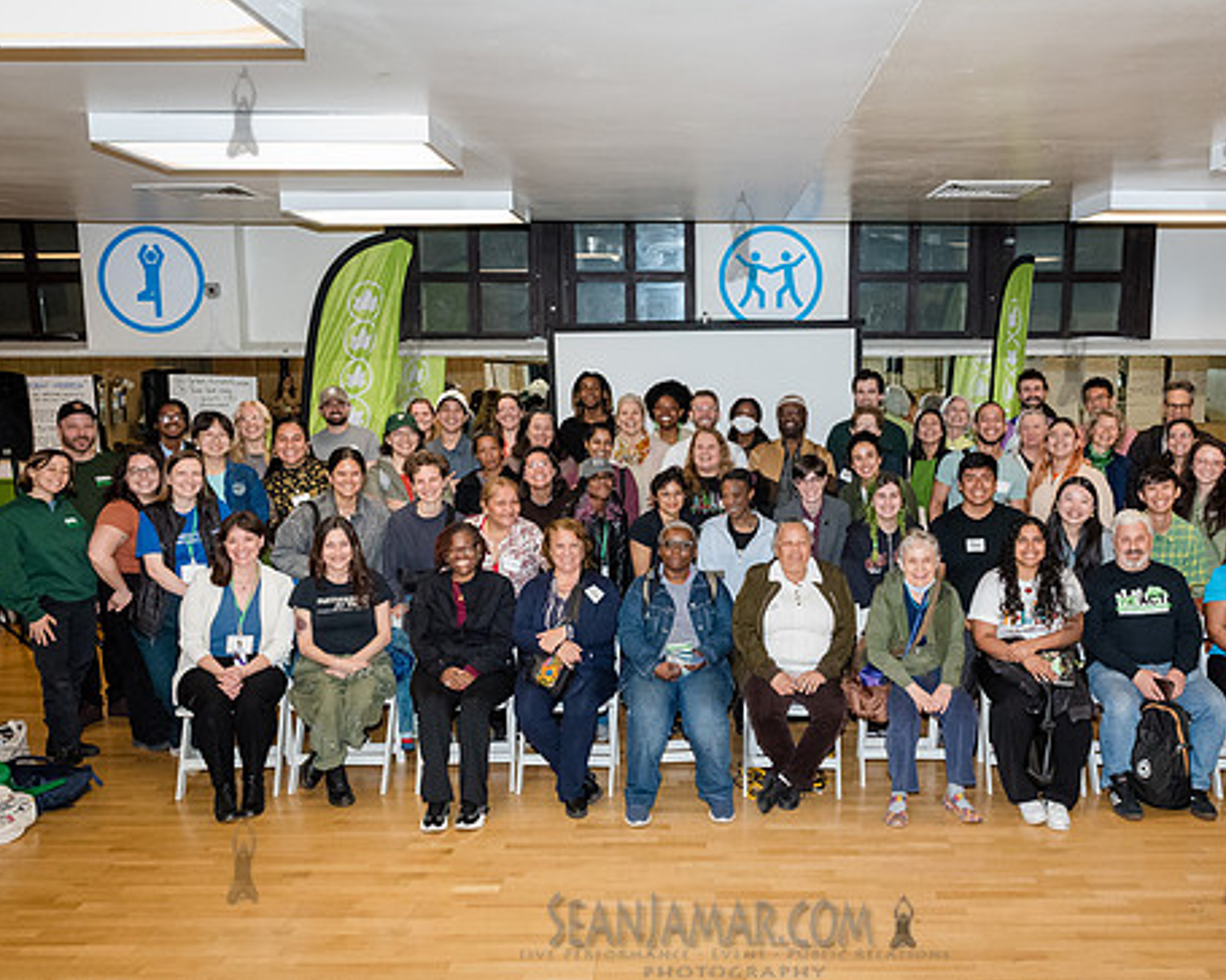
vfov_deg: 48.5
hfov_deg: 58.5
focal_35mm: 30
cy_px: 520
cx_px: 713
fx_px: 1089
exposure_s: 1/200
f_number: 5.6
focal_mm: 24
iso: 5000
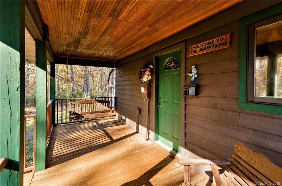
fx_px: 129
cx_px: 141
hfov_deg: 95.1
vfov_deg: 71.7
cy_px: 93
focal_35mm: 16
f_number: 8
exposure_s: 1/60
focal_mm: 11
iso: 125
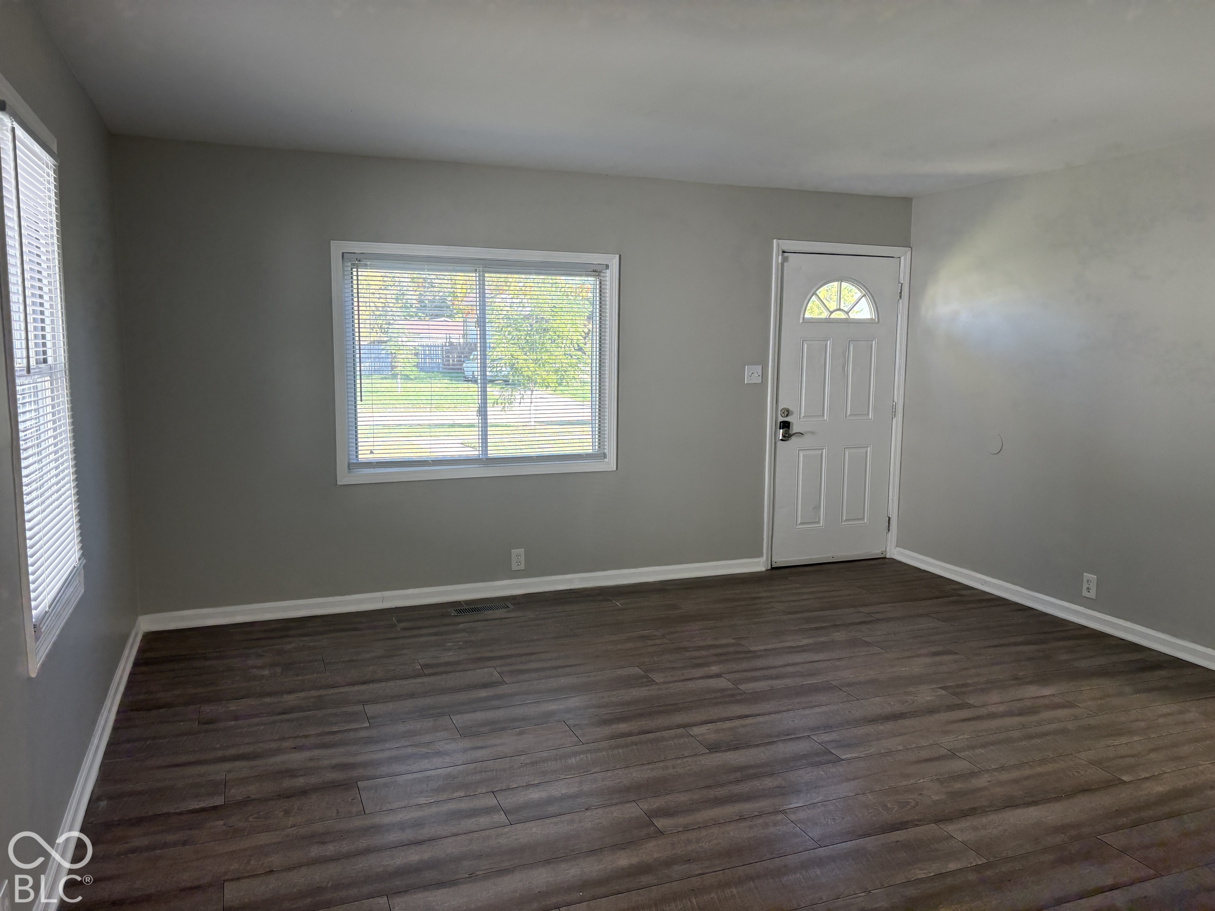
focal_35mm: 26
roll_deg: -0.5
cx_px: 608
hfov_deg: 67.3
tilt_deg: -7.2
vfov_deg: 53.1
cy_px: 456
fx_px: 913
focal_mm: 5.96
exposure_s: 1/120
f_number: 1.6
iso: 160
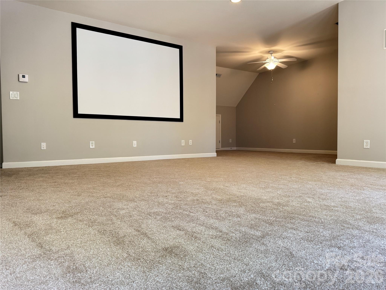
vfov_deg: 56.8
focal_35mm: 24
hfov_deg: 71.6
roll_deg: +0.1
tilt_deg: -2.2
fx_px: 268
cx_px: 193
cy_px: 145
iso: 320
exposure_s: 1/60
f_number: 1.78
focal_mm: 6.76
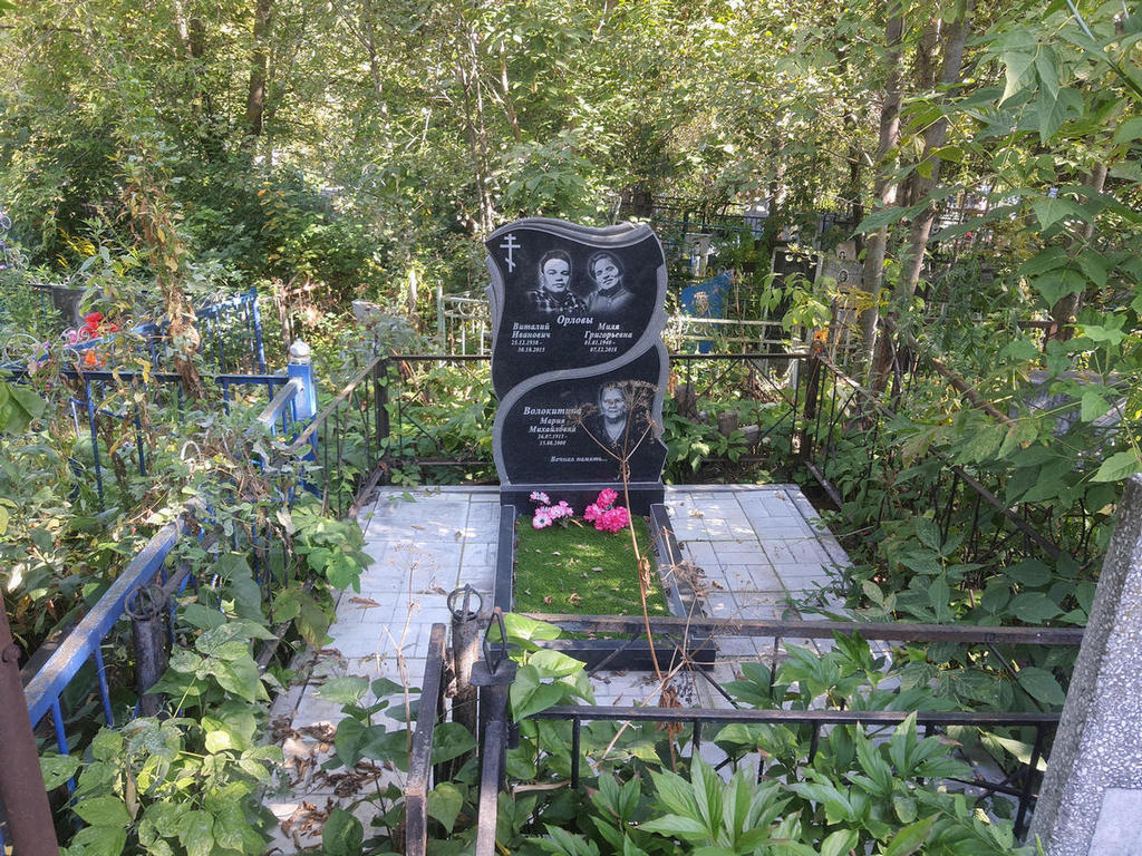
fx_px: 858
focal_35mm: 26
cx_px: 571
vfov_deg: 53.1
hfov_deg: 67.3
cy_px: 428
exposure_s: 1/103
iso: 50
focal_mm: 4.32
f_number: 1.7
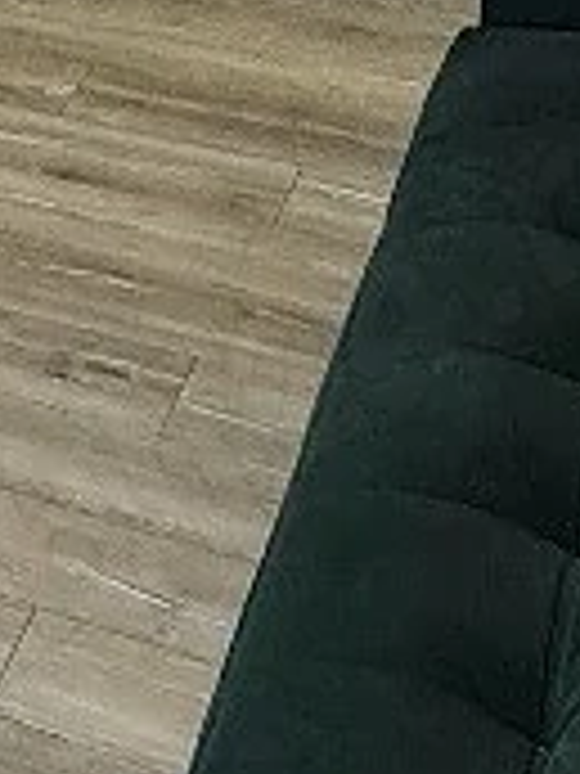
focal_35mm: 101
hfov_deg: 12.6
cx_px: -634
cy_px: -551
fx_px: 2256
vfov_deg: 16.7
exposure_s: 1/50
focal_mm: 2.2
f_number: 2.2
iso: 250
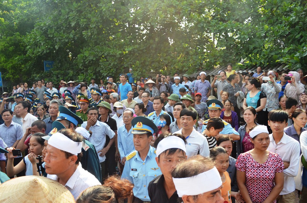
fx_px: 255
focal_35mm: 30
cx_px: 154
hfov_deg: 62.0
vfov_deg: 43.4
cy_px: 102
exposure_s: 1/250
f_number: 10
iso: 800
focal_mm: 20
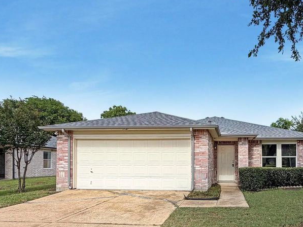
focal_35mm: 24
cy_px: 148
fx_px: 210
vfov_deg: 55.8
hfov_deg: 68.6
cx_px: 213
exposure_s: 1/770
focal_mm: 2.22
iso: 20
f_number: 2.2
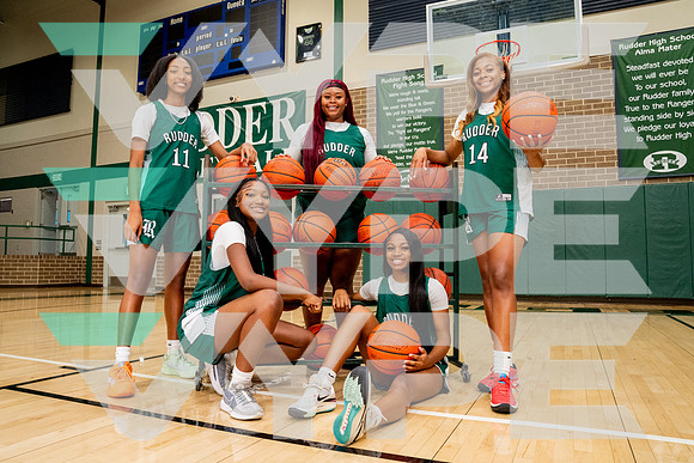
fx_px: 494
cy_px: 230
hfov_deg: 70.1
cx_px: 344
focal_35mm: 26
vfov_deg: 50.2
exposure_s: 1/125
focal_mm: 24
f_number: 7.1
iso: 3200
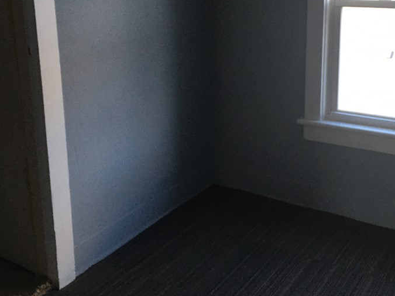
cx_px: 252
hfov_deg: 42.6
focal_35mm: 44
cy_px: 85
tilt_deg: -13.1
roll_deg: +0.1
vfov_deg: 32.4
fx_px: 502
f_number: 2.2
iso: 50
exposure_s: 1/33
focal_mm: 4.15
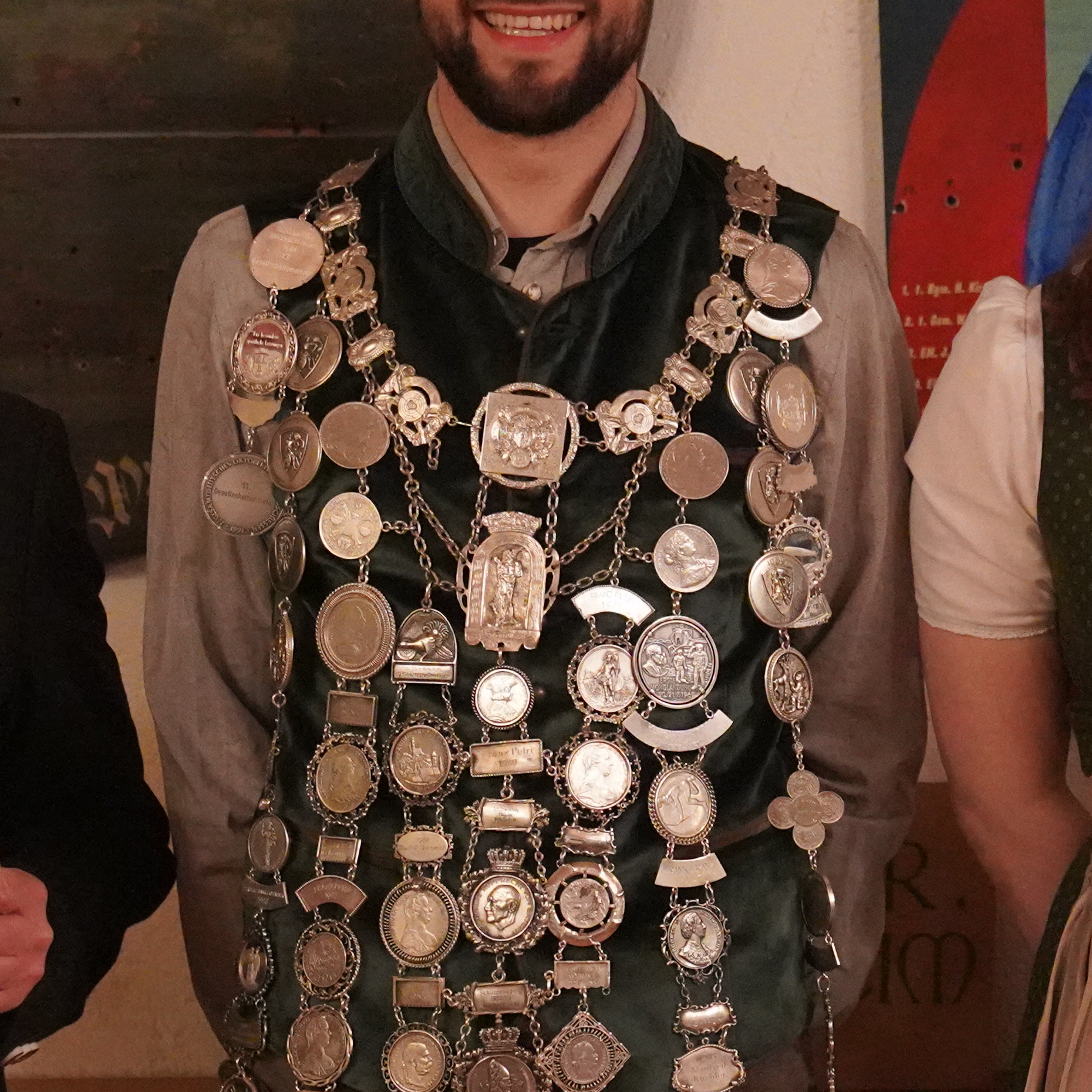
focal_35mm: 149
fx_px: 5318
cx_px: 1393
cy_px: 361
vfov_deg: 11.7
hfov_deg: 11.4
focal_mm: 41
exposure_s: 1/160
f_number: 4
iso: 8000
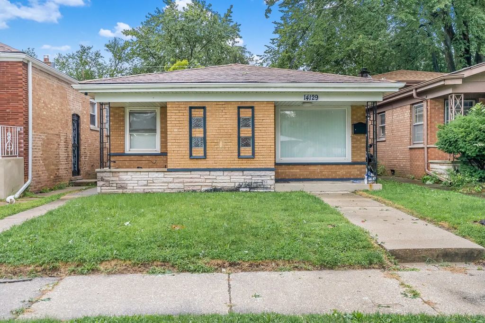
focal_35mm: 35
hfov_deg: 54.4
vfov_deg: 37.9
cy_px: 162
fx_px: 472
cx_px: 242
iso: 1600
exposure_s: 1/60
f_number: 9
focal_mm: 35
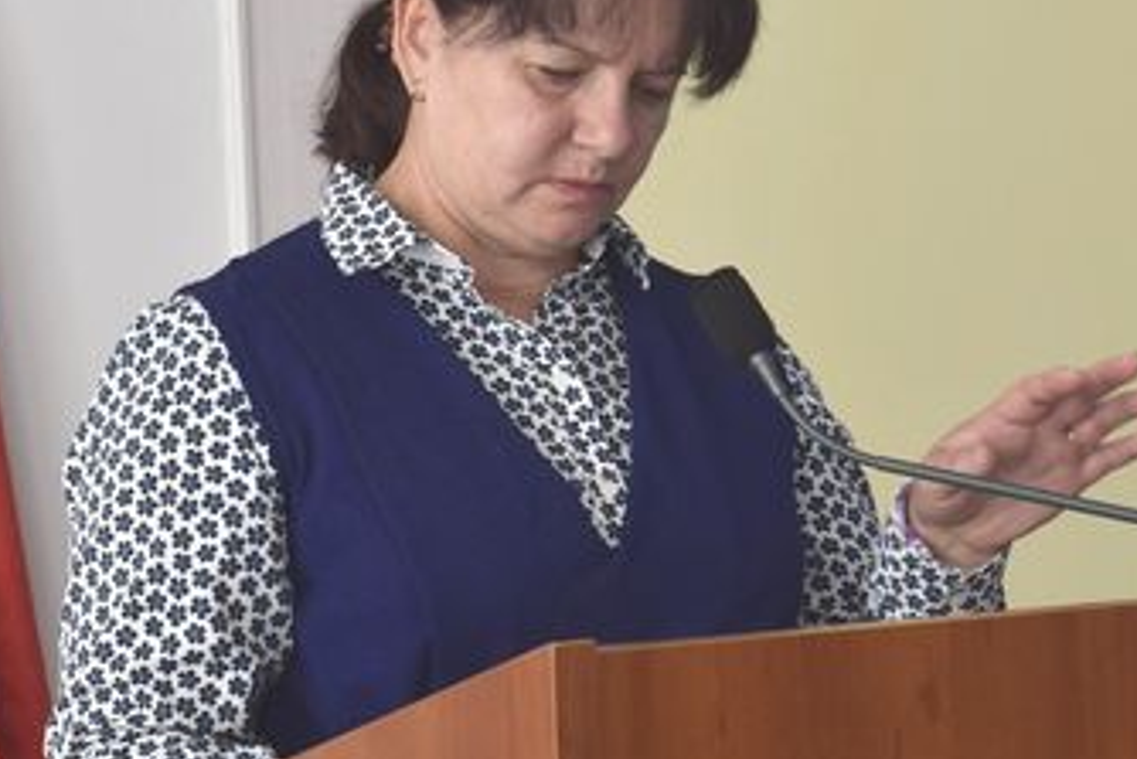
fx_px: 3191
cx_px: 494
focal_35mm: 101
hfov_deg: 20.2
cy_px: 328
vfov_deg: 13.6
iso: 400
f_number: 8
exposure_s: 1/250
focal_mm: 30
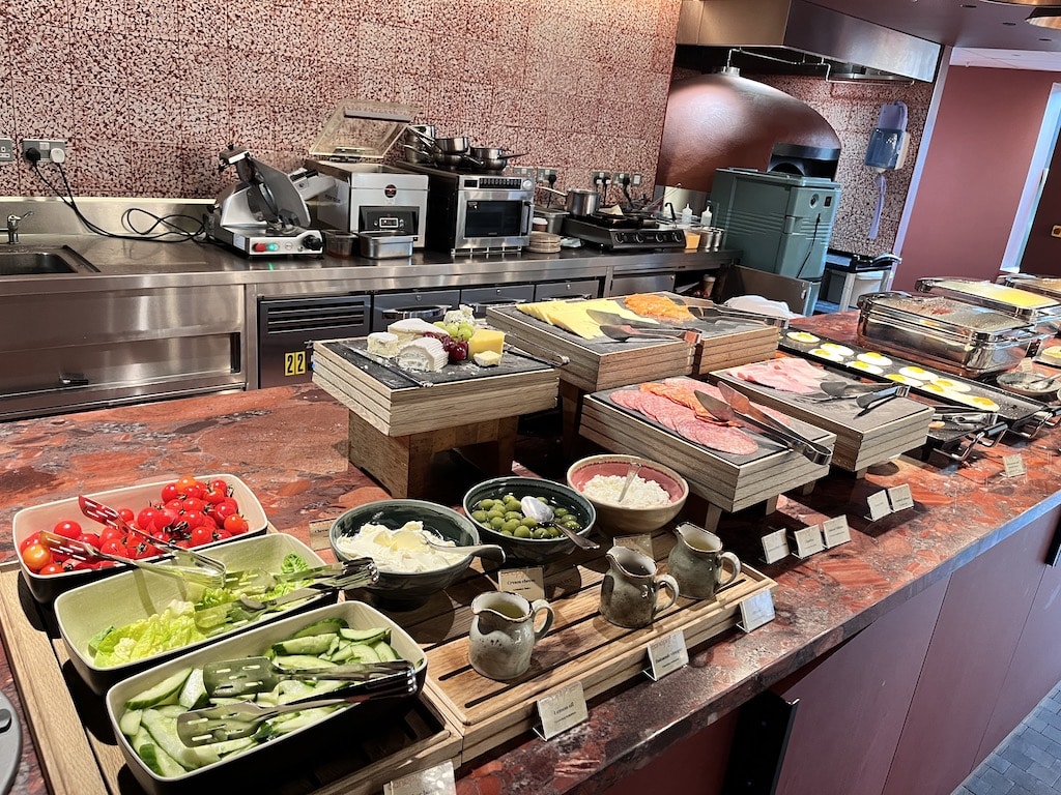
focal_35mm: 26
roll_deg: -6.8
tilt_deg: -19.1
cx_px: 530
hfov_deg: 67.3
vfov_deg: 53.1
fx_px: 797
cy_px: 398
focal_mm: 5.1
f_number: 1.6
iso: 160
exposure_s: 1/50
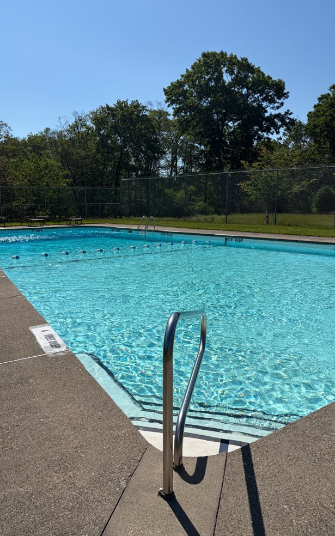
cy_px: 265
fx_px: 409
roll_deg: -0.3
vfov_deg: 66.5
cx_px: 155
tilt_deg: -9.0
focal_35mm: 28
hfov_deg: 44.5
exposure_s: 1/8850
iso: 50
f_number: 1.6
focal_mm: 5.96
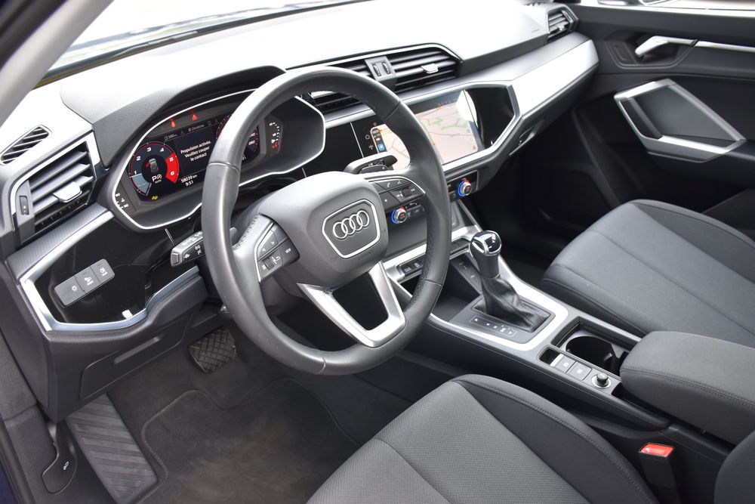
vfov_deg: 43.6
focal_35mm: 30
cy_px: 252
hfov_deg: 61.9
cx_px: 378
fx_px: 629
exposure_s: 1/60
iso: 640
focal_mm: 20
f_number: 4
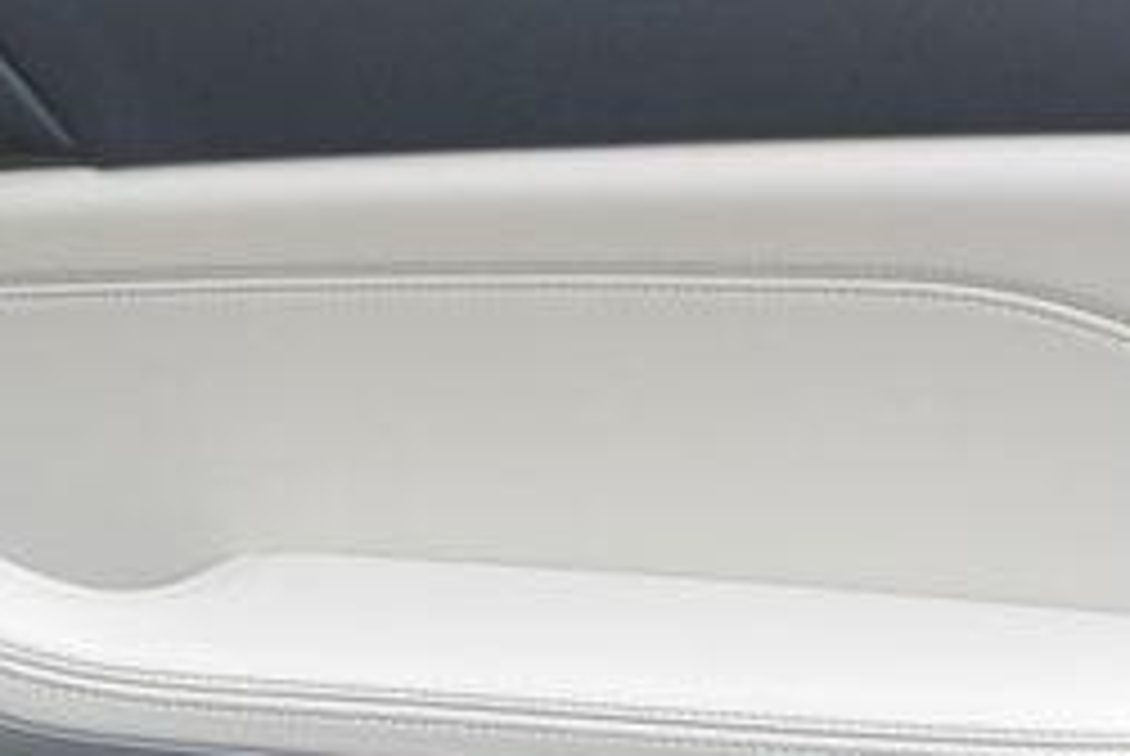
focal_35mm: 110
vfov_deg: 12.3
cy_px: 844
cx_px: 536
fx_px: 3457
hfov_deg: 18.6
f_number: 4
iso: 160
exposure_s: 1/500
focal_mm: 10
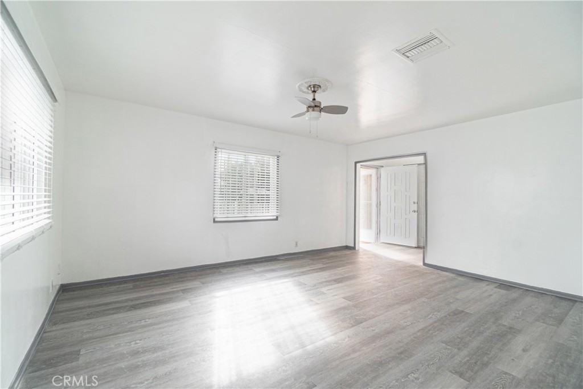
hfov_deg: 100.4
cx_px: 292
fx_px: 243
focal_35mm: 15
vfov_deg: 77.3
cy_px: 194
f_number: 6.3
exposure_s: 1/30
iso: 320
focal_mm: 10
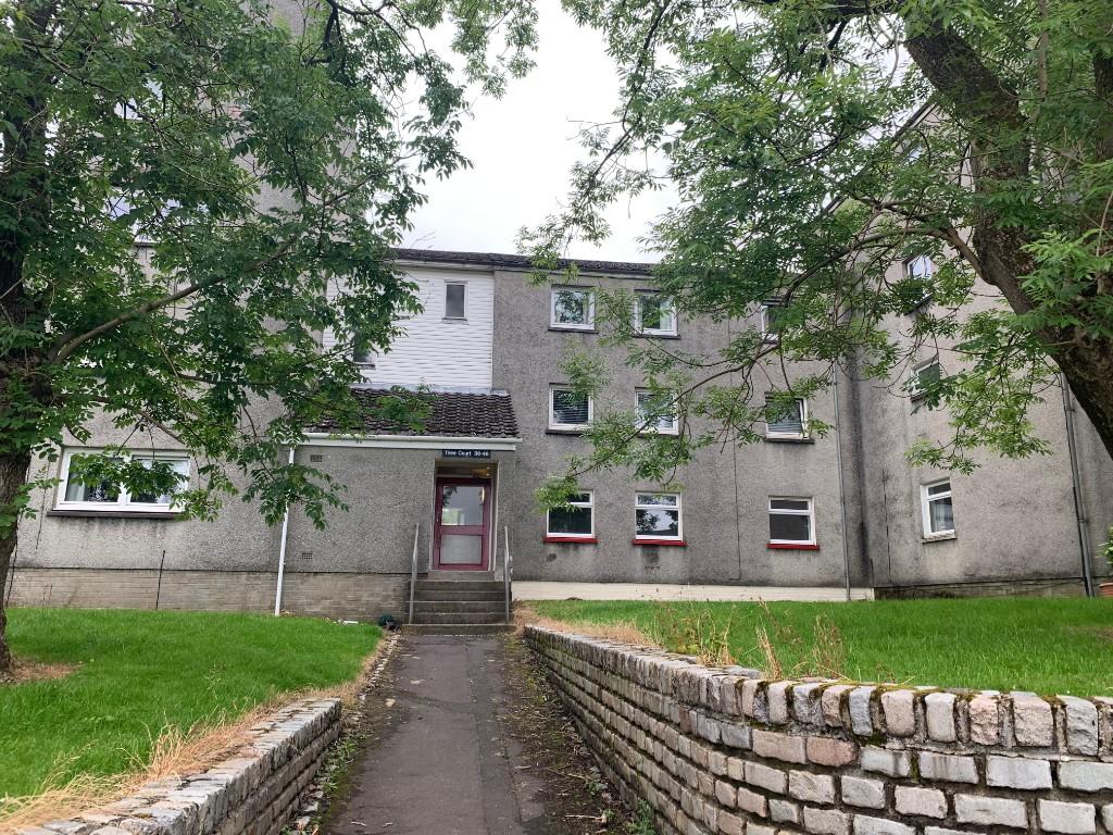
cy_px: 418
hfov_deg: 67.3
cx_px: 556
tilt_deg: +13.0
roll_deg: -0.1
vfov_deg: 53.1
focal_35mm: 26
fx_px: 836
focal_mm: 4.25
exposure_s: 1/144
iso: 25
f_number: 1.8
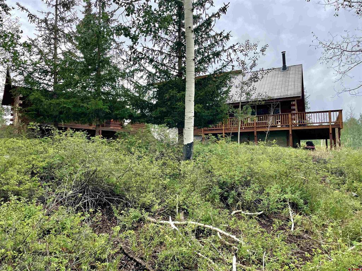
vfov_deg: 53.1
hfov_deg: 67.3
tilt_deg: +5.0
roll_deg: +0.2
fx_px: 272
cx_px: 181
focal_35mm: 26
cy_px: 136
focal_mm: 4.2
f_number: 1.6
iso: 32
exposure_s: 1/3401
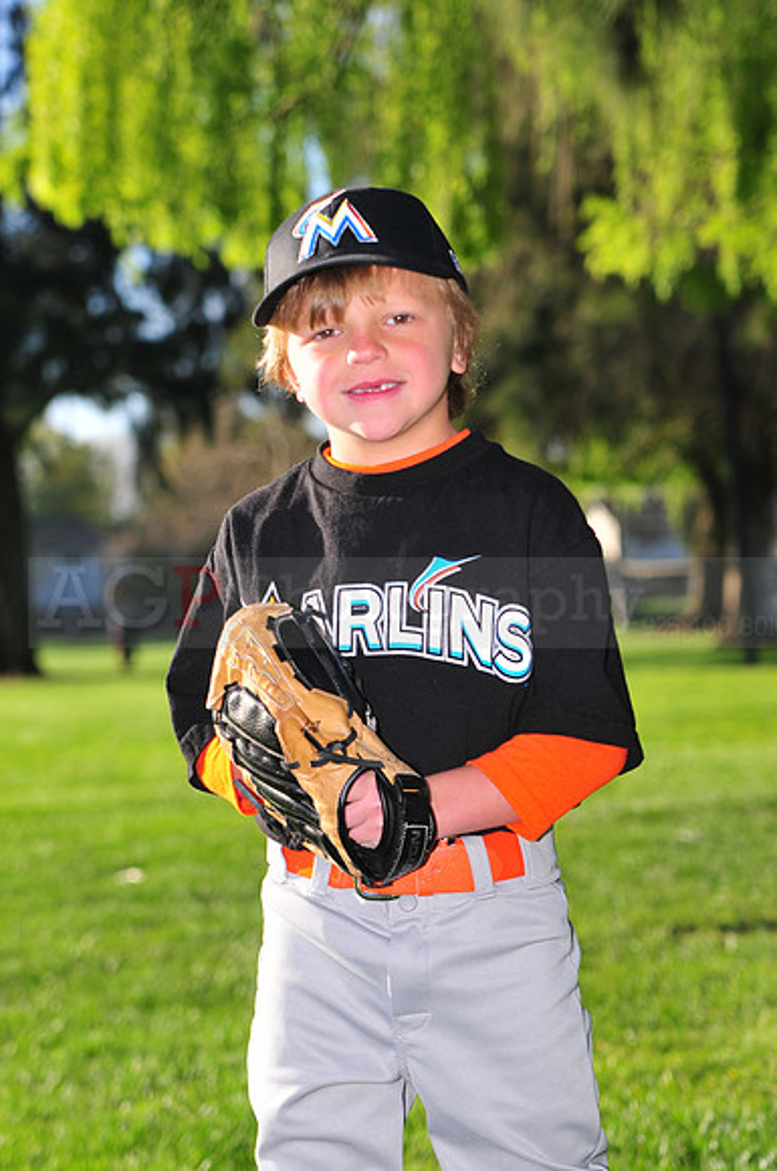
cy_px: 586
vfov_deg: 18.2
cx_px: 388
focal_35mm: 112
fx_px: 3653
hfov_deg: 12.1
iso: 200
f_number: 4.5
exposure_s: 1/800
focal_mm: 75
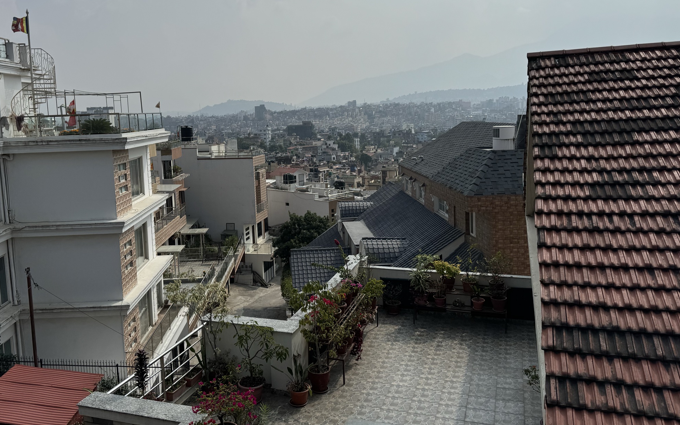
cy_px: 165
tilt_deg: -7.1
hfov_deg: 61.1
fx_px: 574
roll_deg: -0.8
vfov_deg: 40.4
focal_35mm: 31
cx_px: 303
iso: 80
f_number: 1.78
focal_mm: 6.76
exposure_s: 1/12346
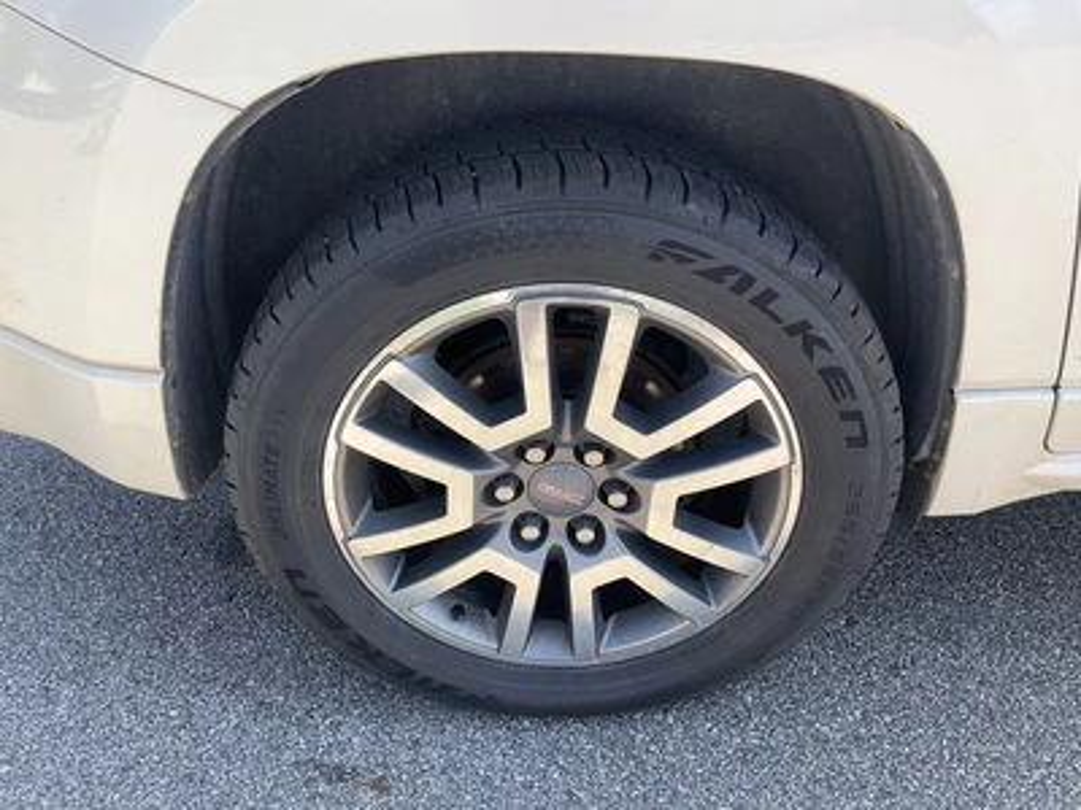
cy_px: 405
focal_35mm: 29
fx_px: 906
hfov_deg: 61.7
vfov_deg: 48.2
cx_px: 540
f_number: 1.8
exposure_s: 1/383
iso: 25
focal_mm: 3
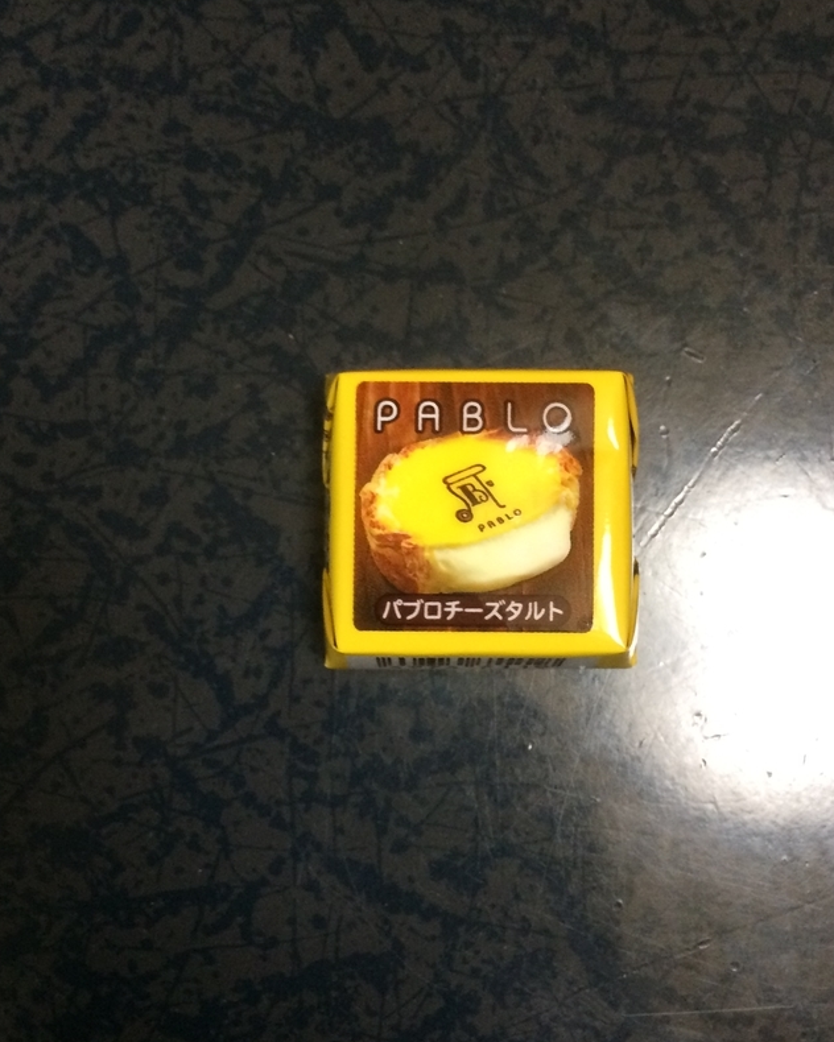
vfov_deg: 42.9
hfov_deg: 34.9
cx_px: 453
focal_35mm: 43
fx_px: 1327
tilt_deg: -87.9
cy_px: 550
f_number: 2.2
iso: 320
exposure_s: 1/24
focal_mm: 4.15
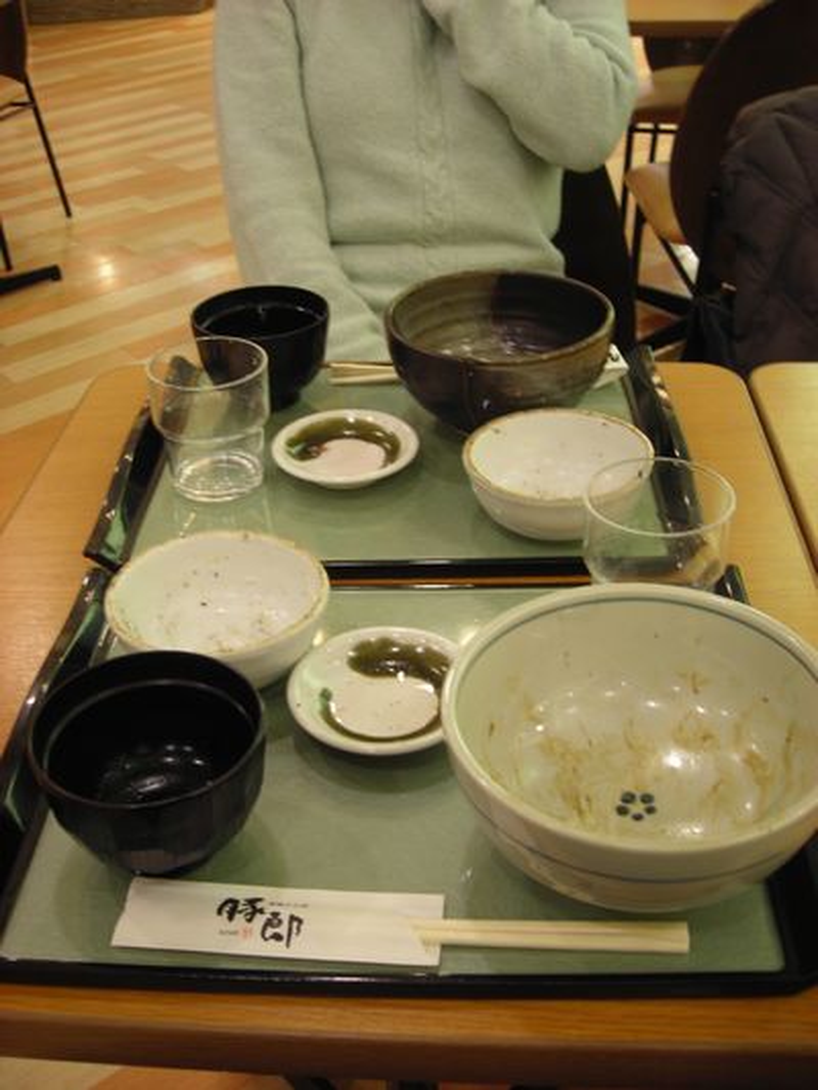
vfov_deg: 49.0
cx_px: 409
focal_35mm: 38
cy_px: 545
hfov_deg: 37.7
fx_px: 1197
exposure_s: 1/8.3
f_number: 3.2
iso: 50
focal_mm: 6.3
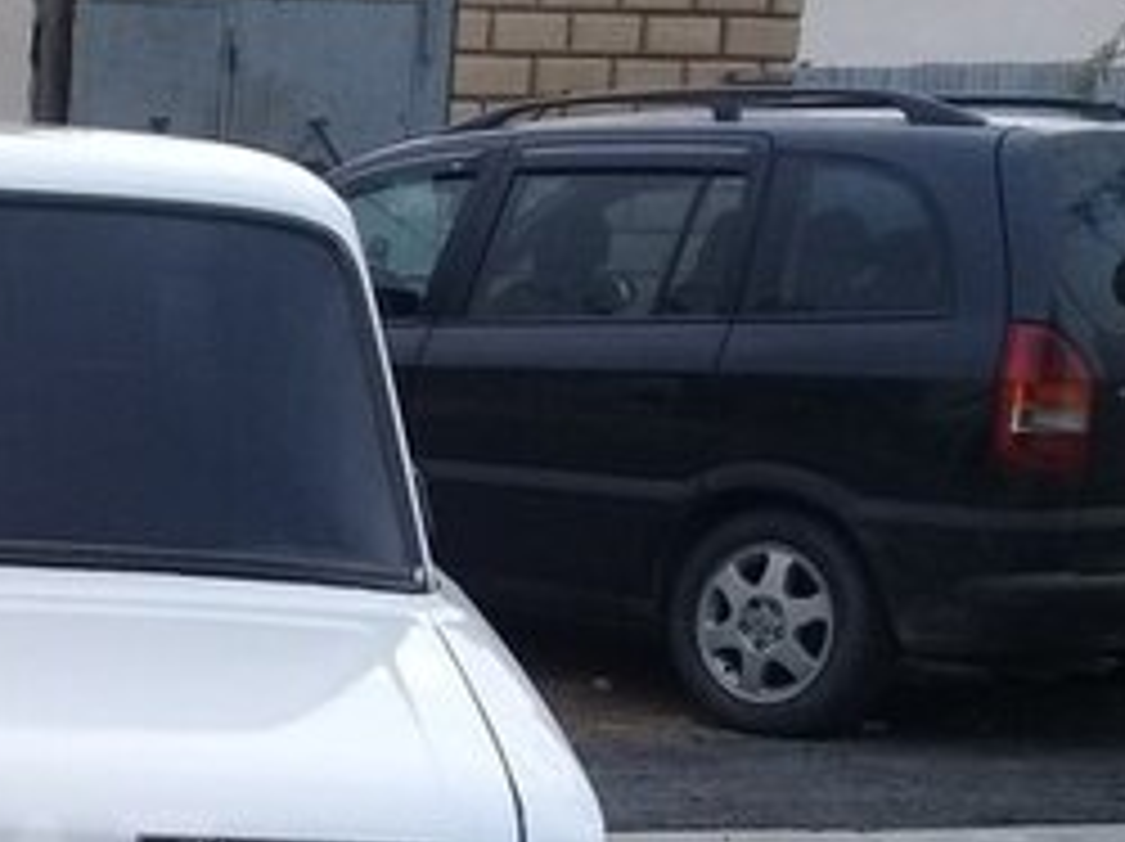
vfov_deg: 17.5
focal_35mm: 82
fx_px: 2662
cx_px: -243
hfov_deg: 22.0
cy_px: 880
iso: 50
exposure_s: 1/370
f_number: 2.2
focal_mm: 3.3
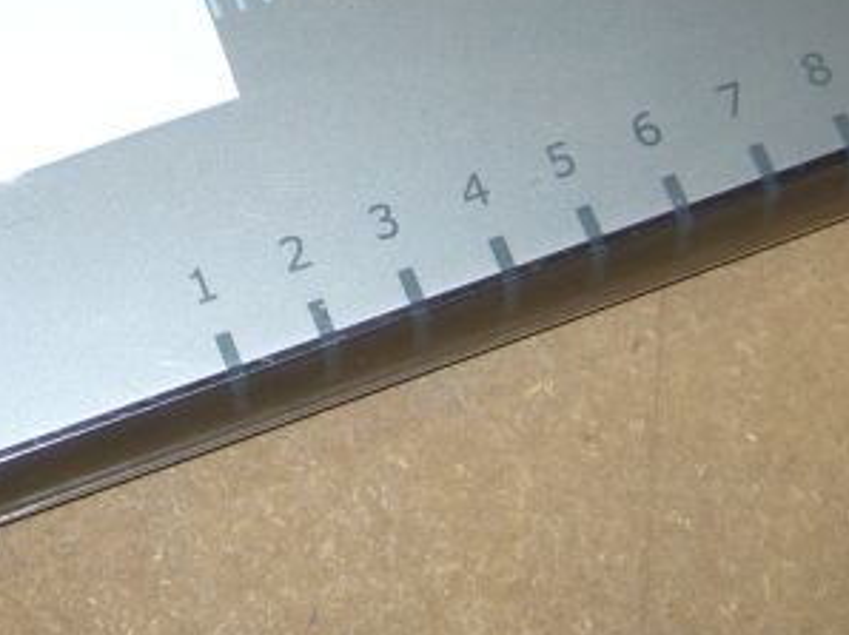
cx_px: 80
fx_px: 2304
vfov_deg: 15.3
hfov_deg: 20.4
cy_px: -48
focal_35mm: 94
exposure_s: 1/30
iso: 80
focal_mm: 5.8
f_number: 2.8
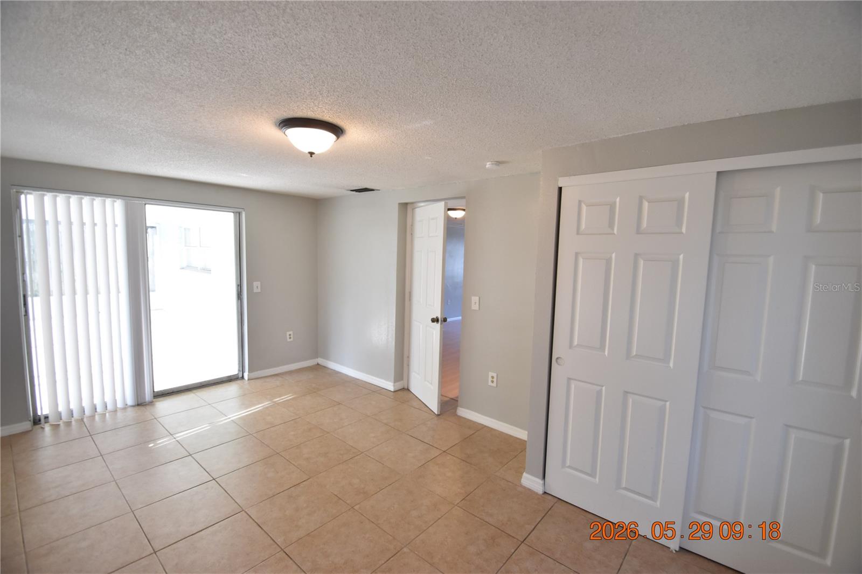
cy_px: 287
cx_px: 431
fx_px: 359
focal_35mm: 15
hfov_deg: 100.4
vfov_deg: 77.3
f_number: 3.5
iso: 800
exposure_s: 1/180
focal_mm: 10
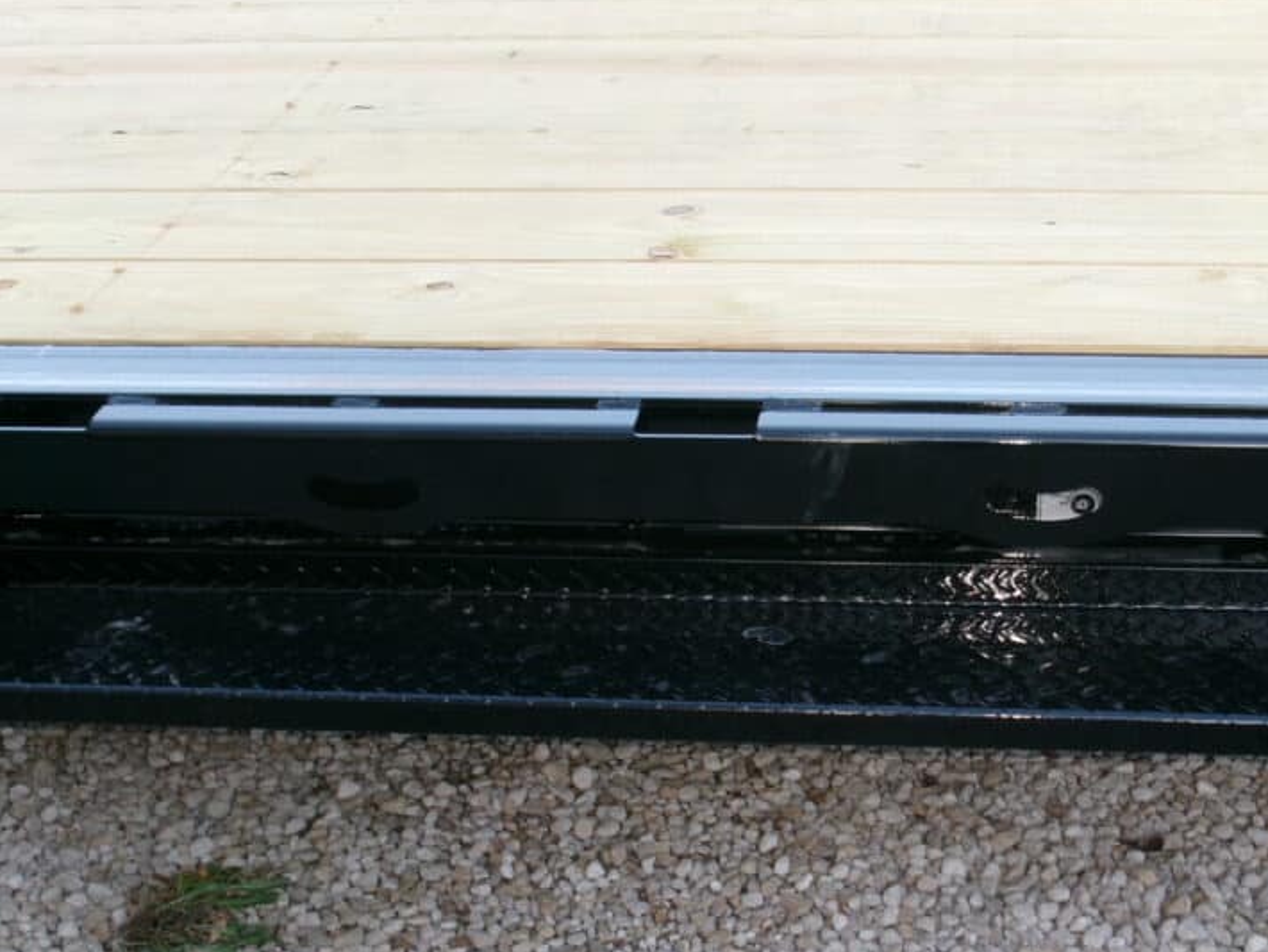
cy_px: 588
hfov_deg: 31.0
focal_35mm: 62
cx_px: 798
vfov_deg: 23.6
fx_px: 2272
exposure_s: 1/50
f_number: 4.7
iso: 100
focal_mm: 7.8
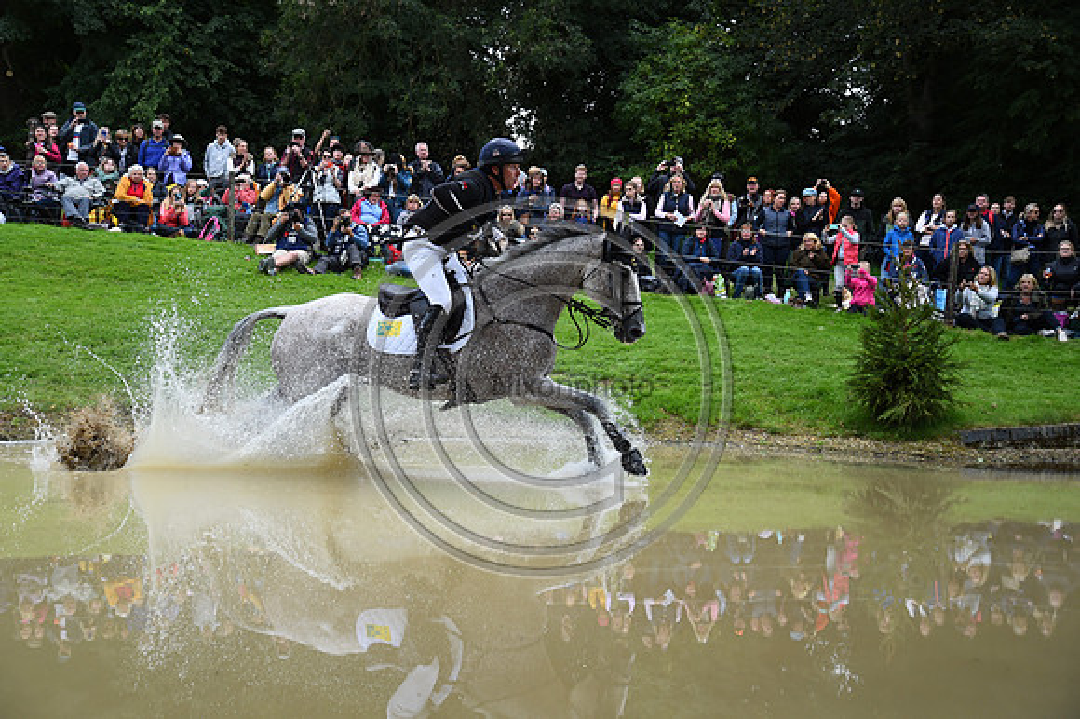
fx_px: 1379
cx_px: 540
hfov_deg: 42.8
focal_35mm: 46
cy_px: 360
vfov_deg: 29.2
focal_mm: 46
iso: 1000
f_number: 4.2
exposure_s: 1/1600
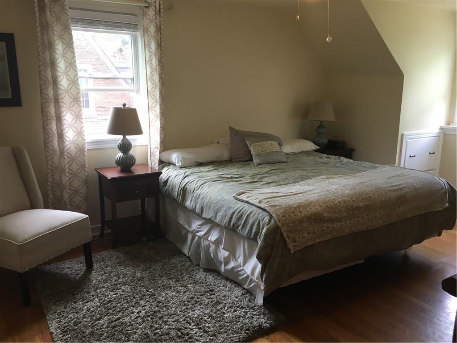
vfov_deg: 48.2
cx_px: 228
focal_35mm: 29
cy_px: 172
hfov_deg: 61.7
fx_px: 383
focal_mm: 4.15
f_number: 2.2
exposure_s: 1/30
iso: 50
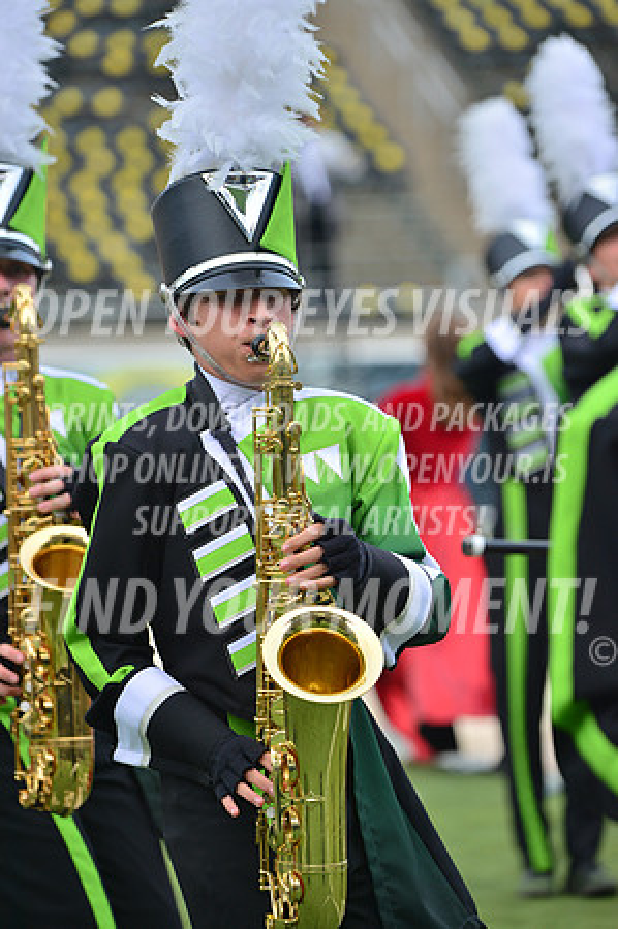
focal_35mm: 250
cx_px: 309
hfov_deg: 5.5
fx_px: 6452
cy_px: 464
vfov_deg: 8.2
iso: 200
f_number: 5.6
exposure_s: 1/500
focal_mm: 250
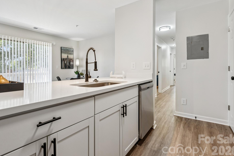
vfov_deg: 65.0
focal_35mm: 19
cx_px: 108
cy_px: 72
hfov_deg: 87.4
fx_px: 122
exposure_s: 1/3.33
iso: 100
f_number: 13
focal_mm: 16.7
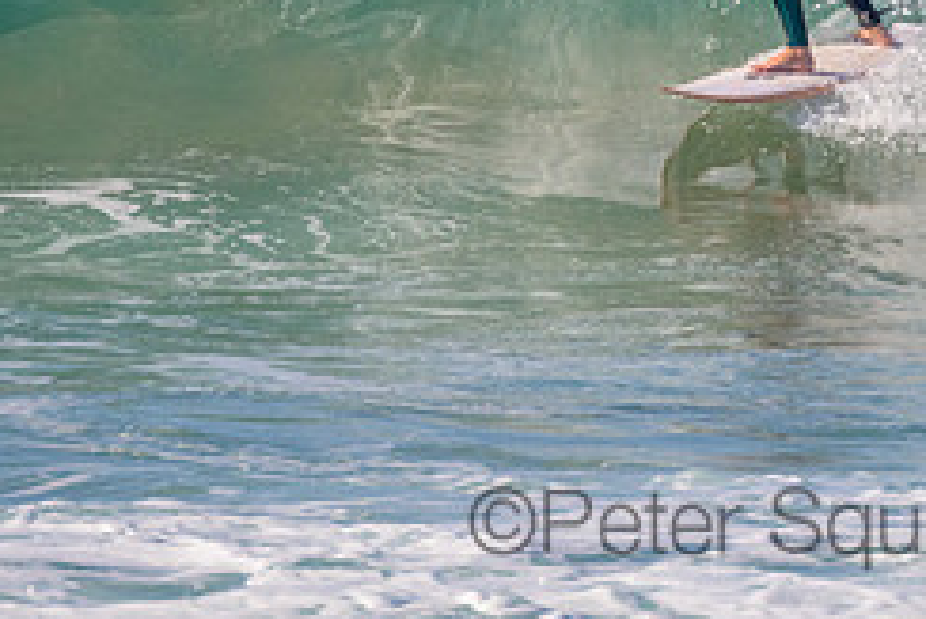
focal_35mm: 1898
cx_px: 763
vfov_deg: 0.7
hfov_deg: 1.1
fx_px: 48848
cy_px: -108
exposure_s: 1/2000
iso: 1400
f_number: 11
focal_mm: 800
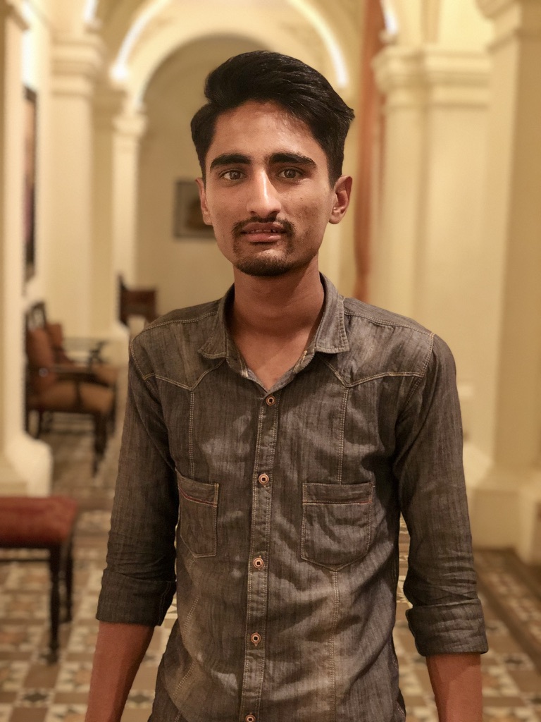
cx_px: 270
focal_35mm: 52
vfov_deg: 36.8
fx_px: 1084
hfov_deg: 28.0
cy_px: 361
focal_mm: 6
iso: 640
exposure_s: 1/33
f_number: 2.4
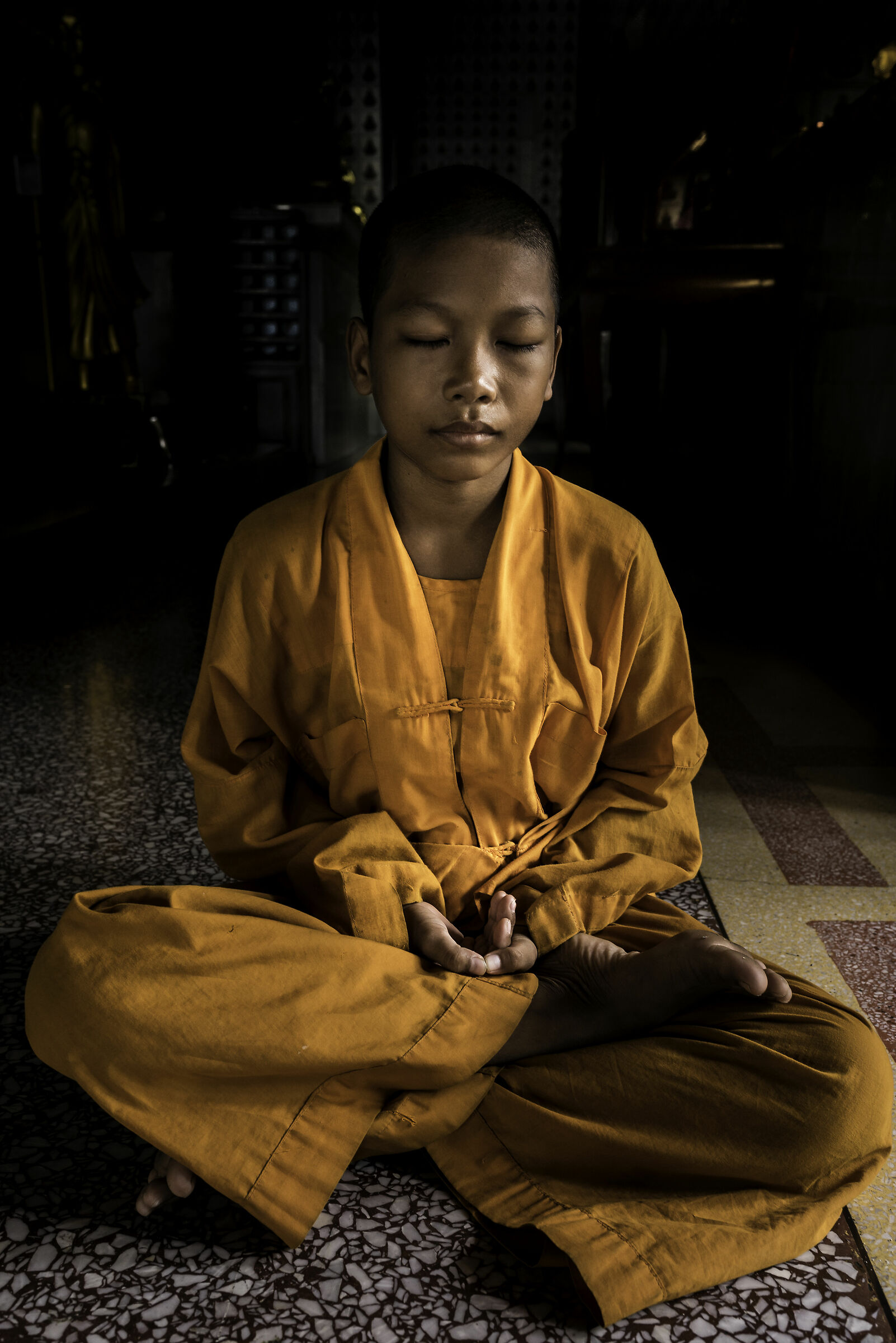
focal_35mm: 35
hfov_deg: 37.9
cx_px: 448
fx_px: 1305
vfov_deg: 54.4
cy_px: 672
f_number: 8
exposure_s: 1/40
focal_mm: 35
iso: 1100
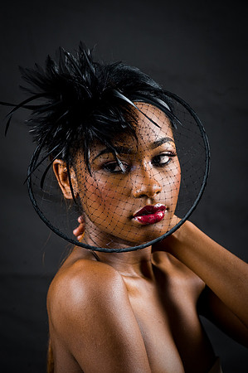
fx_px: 2071
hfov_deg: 6.9
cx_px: 124
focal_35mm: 200
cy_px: 186
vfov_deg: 10.3
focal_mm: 200
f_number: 5.6
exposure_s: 1/125
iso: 320
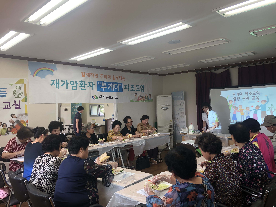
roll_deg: +2.3
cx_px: 138
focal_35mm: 28
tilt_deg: +1.4
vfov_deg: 49.7
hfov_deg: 63.4
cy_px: 104
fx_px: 223
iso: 50
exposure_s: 1/120
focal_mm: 3.99
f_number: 1.8
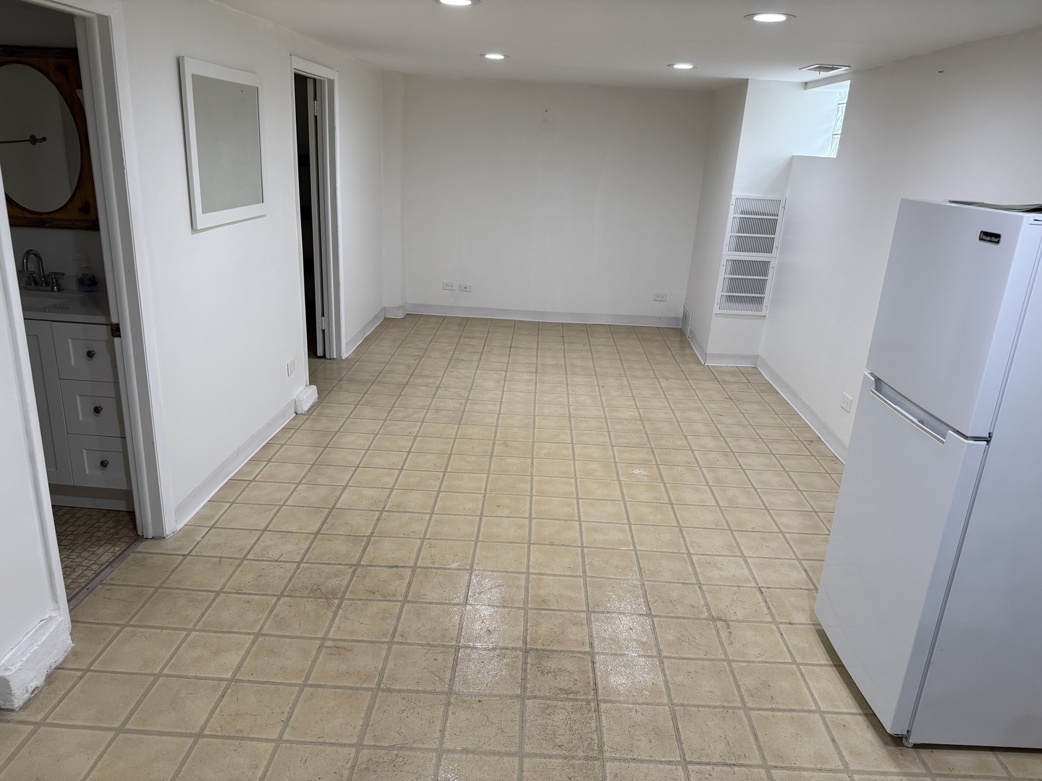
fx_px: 722
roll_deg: -3.3
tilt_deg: -18.2
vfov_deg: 56.8
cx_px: 521
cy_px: 390
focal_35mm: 24
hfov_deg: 71.6
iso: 160
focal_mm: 6.76
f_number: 1.78
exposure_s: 1/120
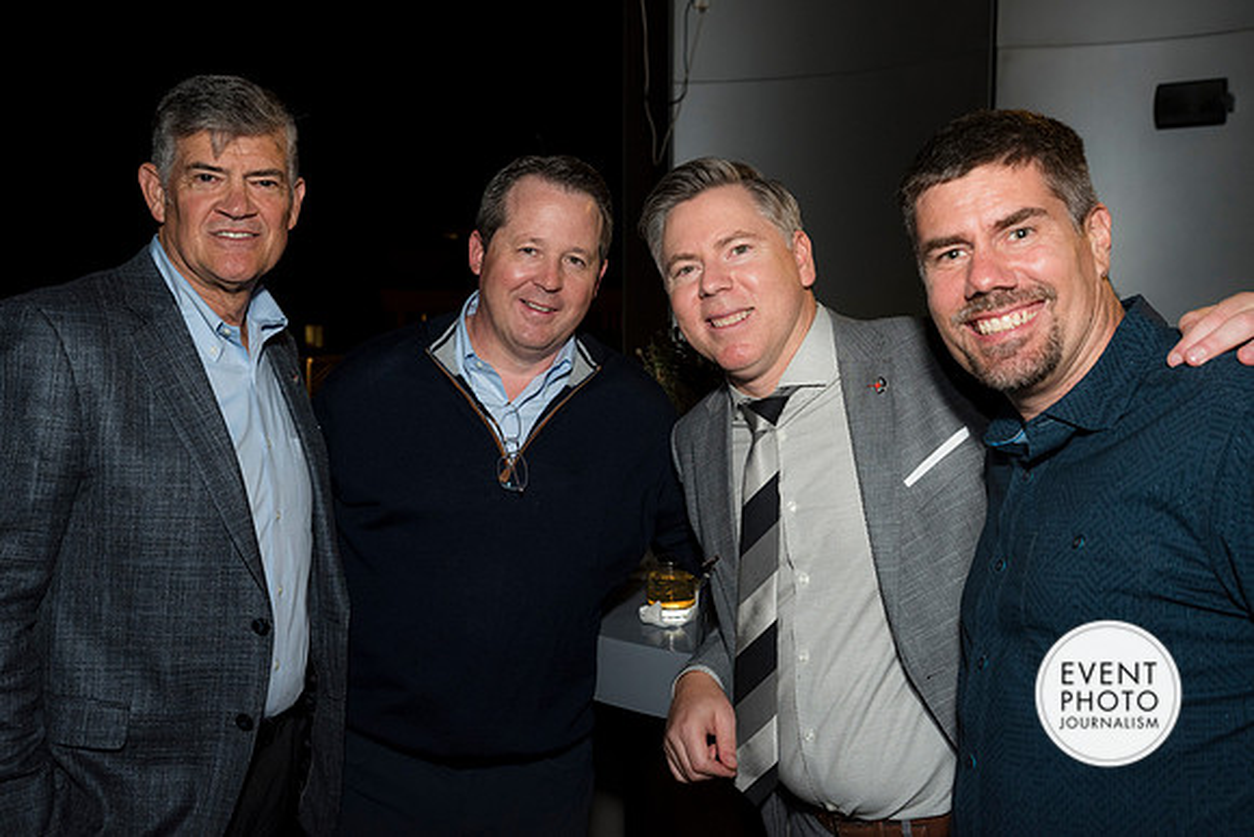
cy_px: 418
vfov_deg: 35.1
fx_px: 1324
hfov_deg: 50.7
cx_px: 627
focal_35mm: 38
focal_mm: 38
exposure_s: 1/125
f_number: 5.6
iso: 1250
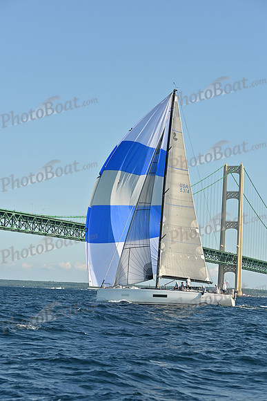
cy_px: 200
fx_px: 1090
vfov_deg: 20.8
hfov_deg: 14.0
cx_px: 134
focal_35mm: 98
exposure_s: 1/1600
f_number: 6.3
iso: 320
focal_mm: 98
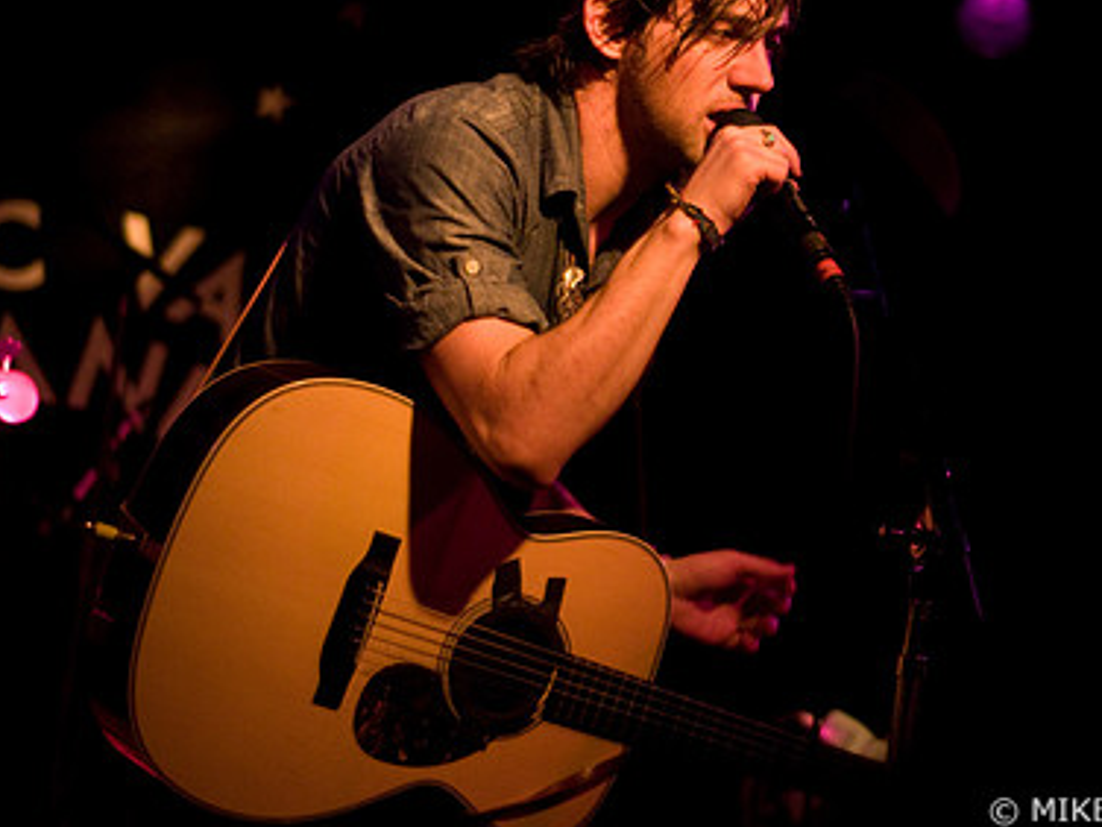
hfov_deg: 17.6
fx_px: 3534
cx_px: 788
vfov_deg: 13.3
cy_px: 271
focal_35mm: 111
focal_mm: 50
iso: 1600
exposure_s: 1/100
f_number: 1.8
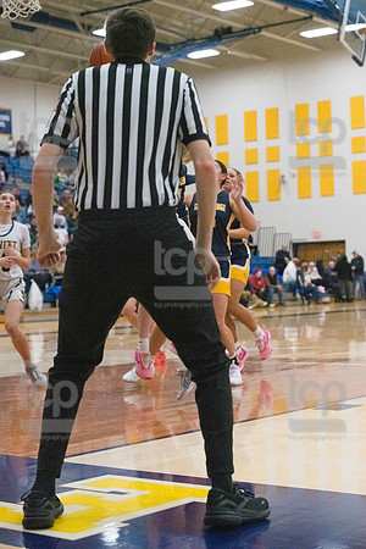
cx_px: 183
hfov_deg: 19.5
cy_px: 274
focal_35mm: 70
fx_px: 1067
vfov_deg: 28.8
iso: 10000
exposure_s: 1/1600
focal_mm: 70
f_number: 4.5
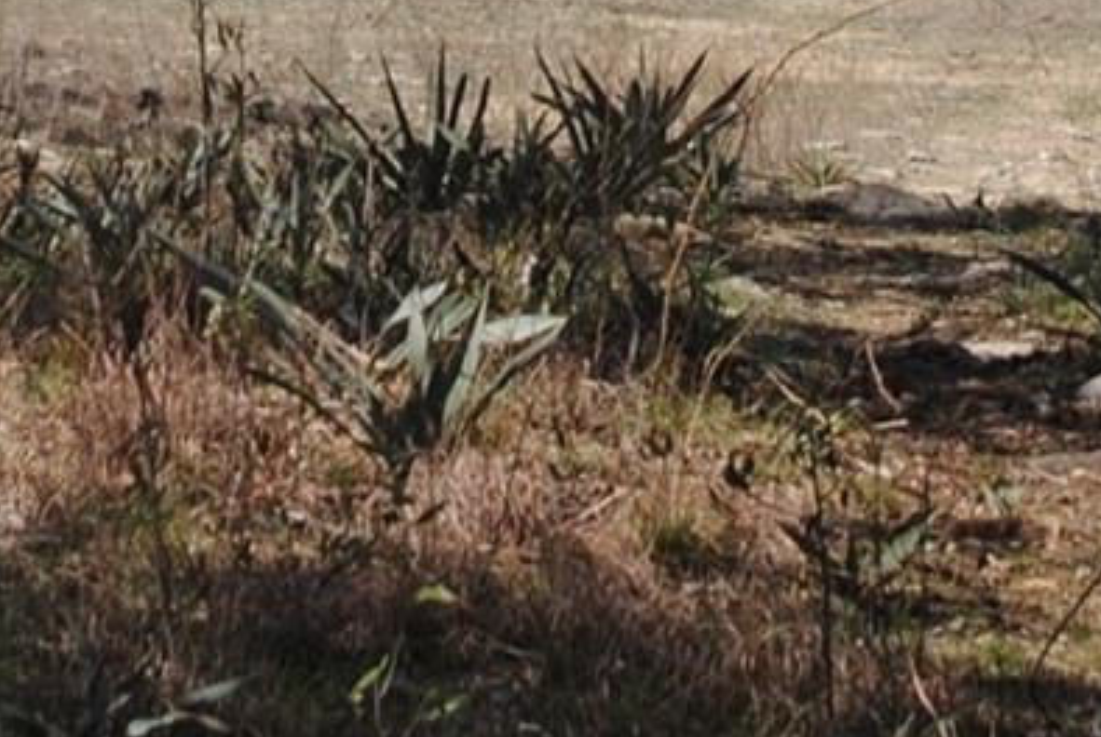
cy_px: -1097
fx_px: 8117
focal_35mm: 265
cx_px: 352
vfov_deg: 5.0
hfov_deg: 7.8
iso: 100
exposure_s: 1/250
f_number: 8
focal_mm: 34
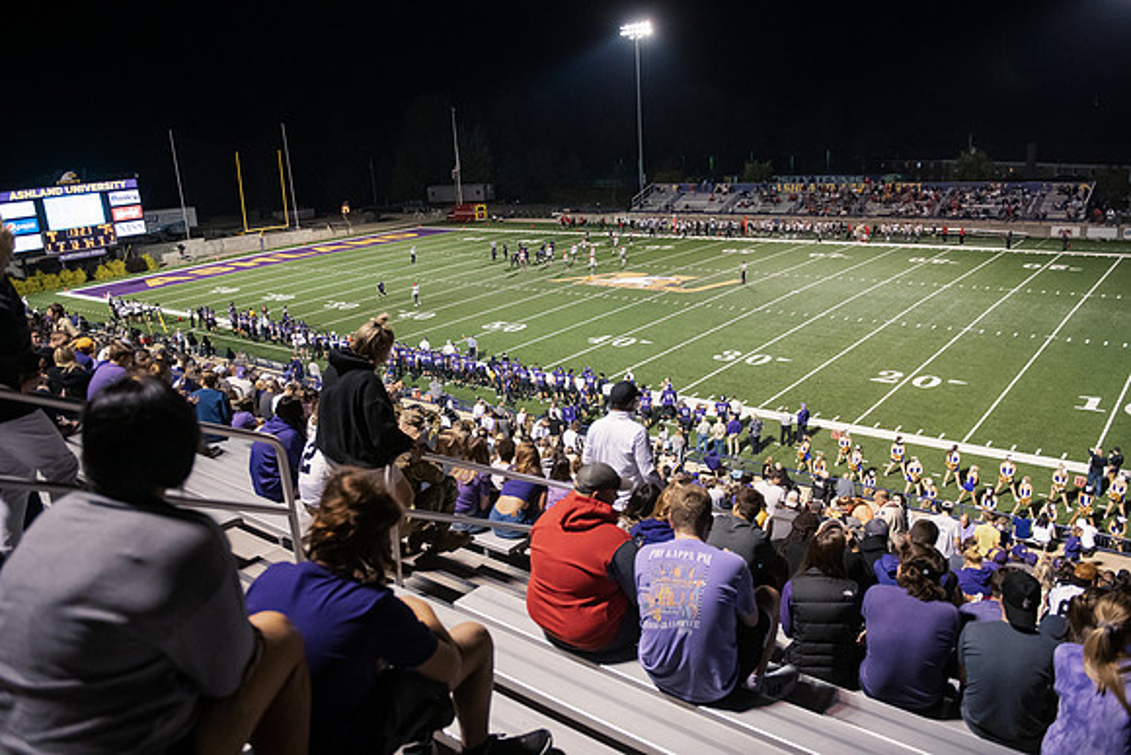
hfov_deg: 65.5
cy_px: 378
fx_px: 880
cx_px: 566
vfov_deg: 46.4
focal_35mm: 28
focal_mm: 28
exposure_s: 1/320
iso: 4000
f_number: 3.2
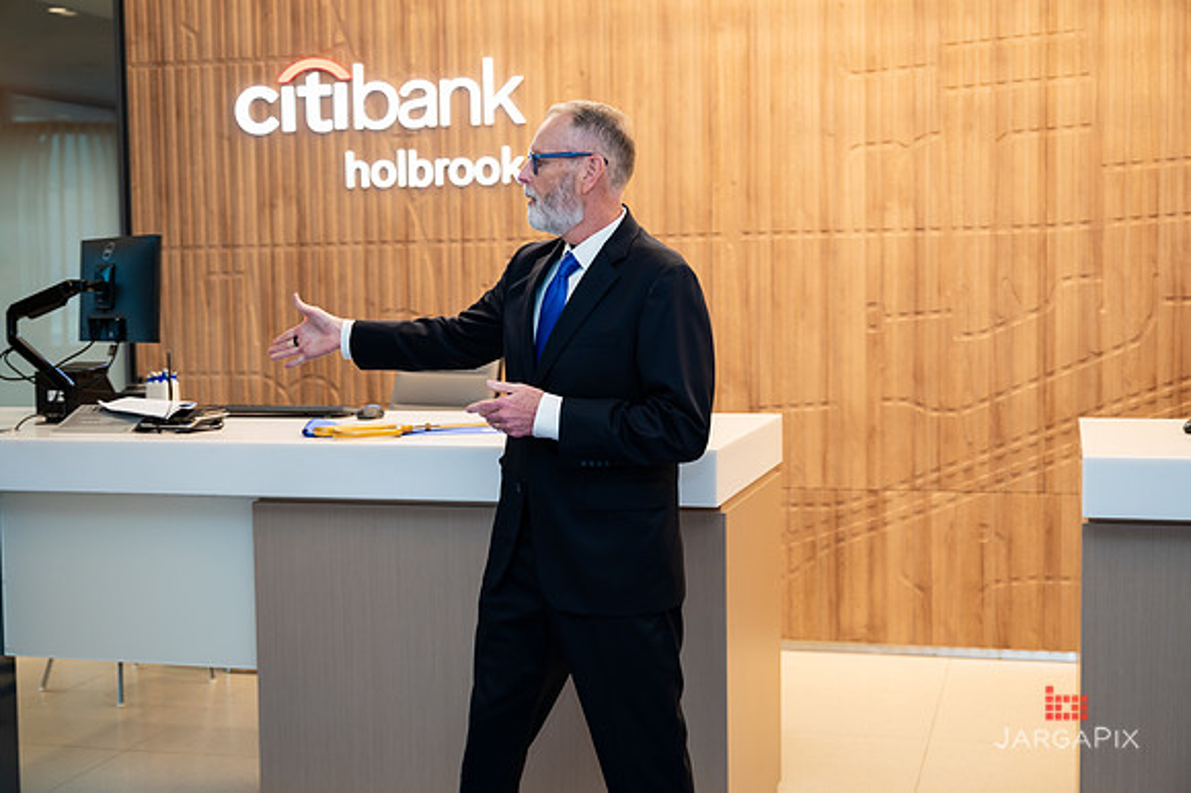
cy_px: 379
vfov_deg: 26.7
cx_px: 594
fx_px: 1668
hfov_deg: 39.3
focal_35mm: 50
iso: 500
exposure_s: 1/200
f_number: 3.5
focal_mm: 48
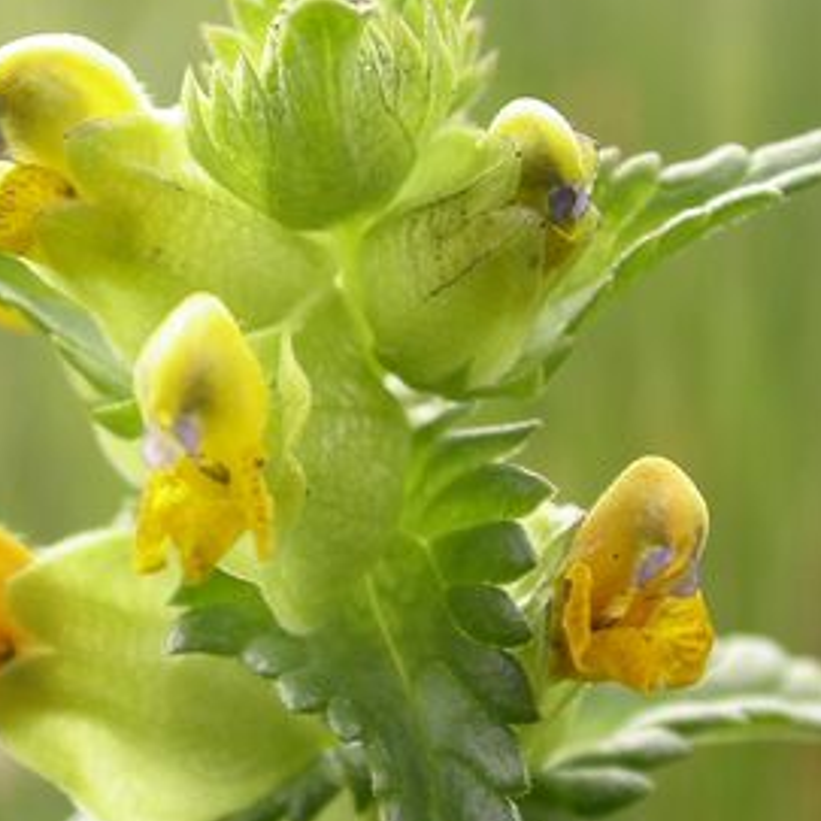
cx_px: 353
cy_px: 512
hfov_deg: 11.8
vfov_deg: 11.8
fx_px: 3971
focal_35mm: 148
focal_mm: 15.7
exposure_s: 1/218
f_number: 3.4
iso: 100
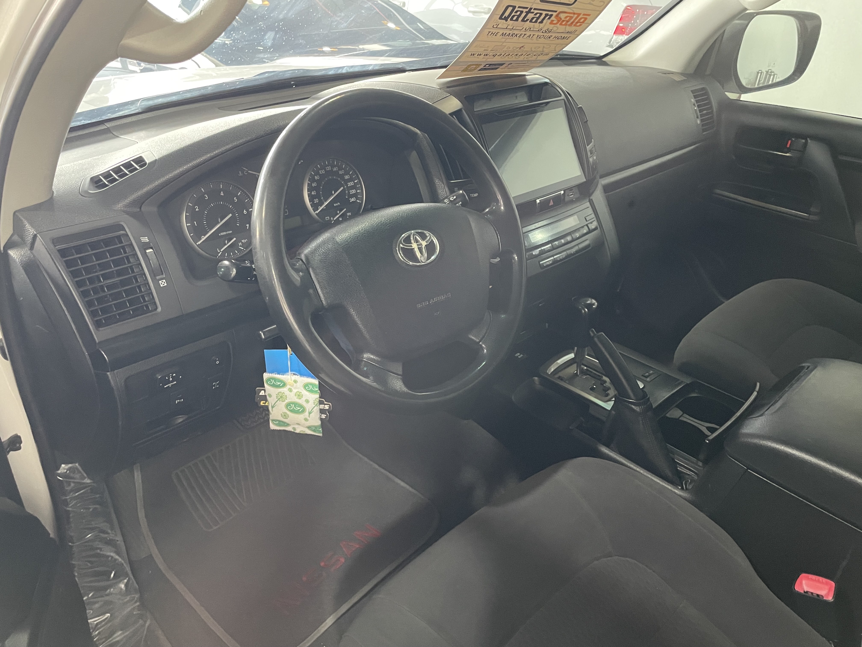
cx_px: 431
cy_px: 324
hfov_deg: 67.3
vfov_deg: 53.1
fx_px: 647
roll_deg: -2.9
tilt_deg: -31.3
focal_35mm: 26
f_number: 1.6
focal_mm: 4.2
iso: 640
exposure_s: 1/40
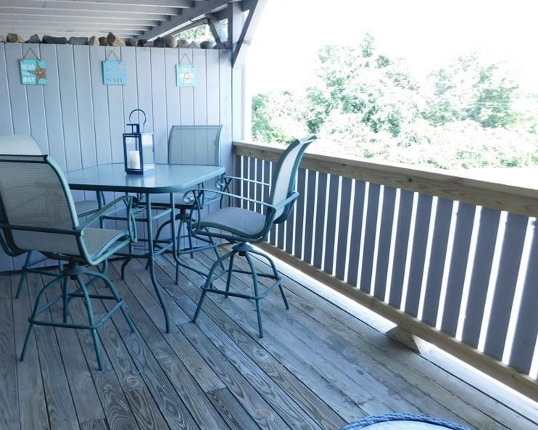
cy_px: 249
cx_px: 216
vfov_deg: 46.9
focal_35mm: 31
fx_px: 493
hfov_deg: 56.8
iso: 125
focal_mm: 4
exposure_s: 1/100
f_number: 3
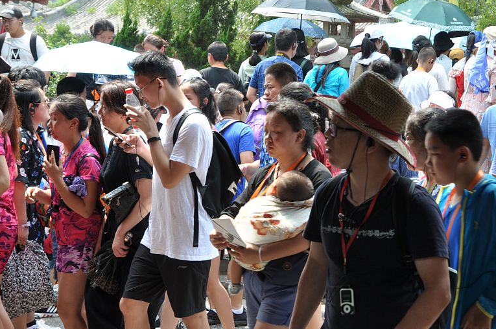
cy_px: 151
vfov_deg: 17.0
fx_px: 1101
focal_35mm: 80
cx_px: 375
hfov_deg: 25.1
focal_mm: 34
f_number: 6.3
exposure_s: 1/160
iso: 200
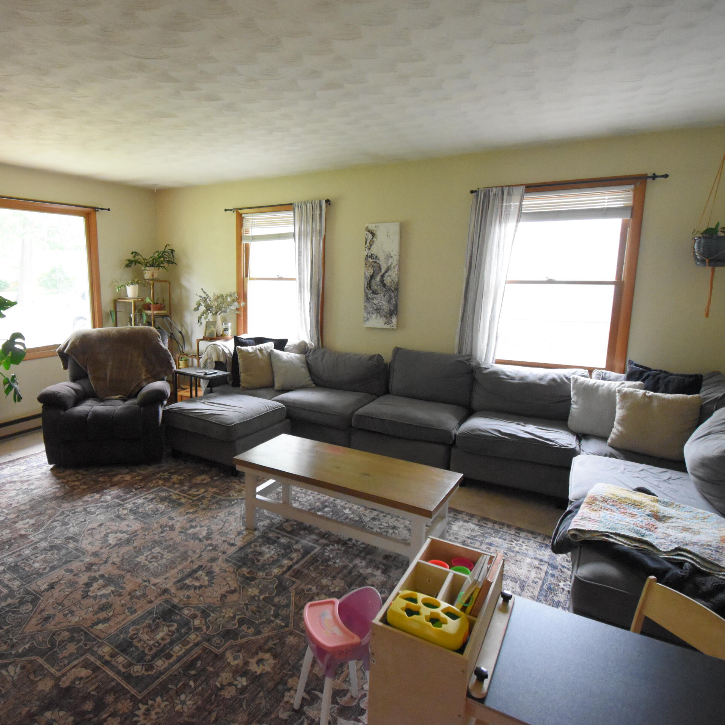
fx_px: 474
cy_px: 357
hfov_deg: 73.5
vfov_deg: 74.8
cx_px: 270
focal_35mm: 20
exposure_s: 1/125
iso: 4000
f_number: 4.5
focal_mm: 10
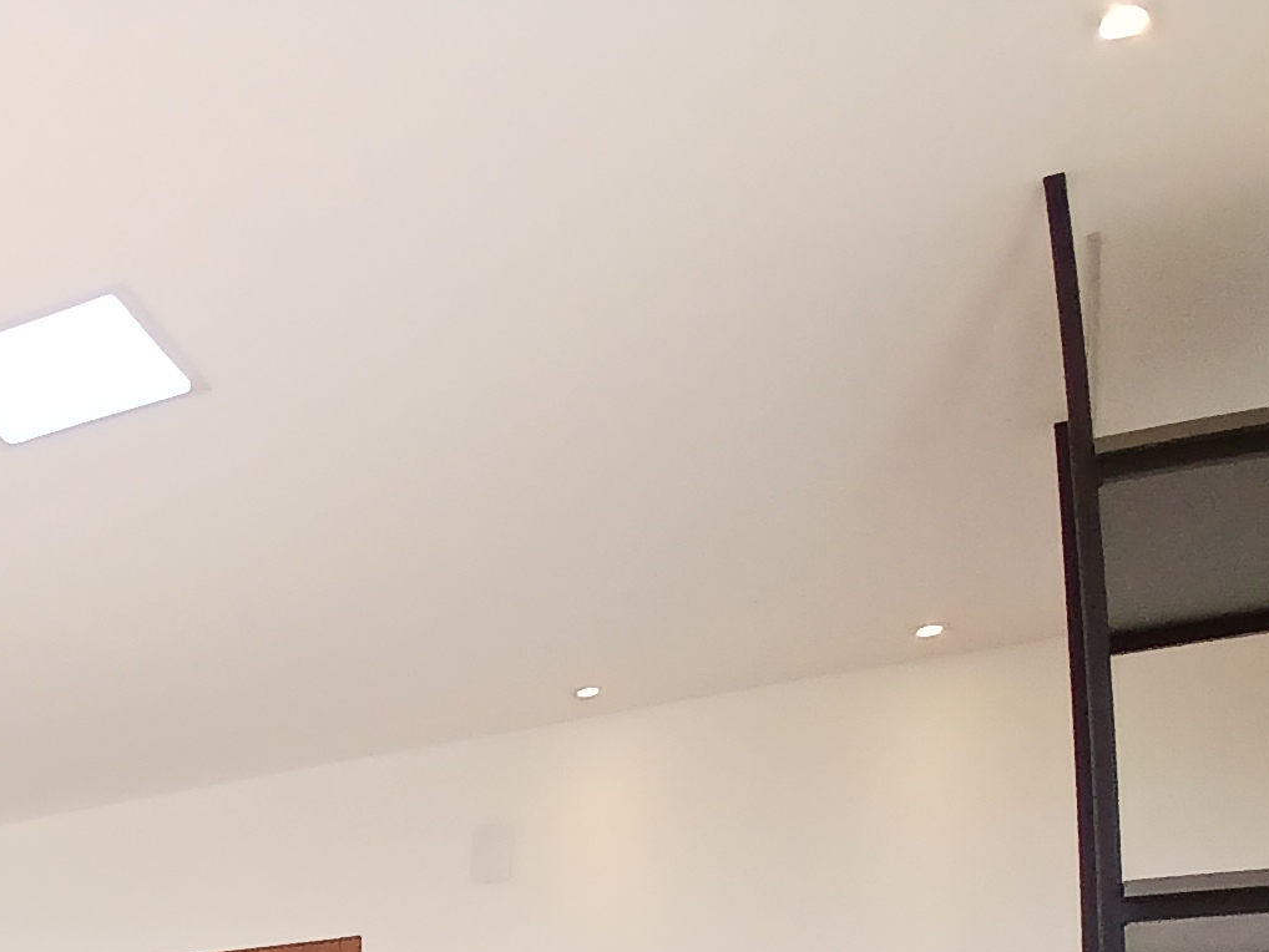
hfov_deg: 36.1
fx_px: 1577
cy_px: 1183
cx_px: -181
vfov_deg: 28.6
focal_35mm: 43
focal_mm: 1.4
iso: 64
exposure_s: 1/100
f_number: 2.2
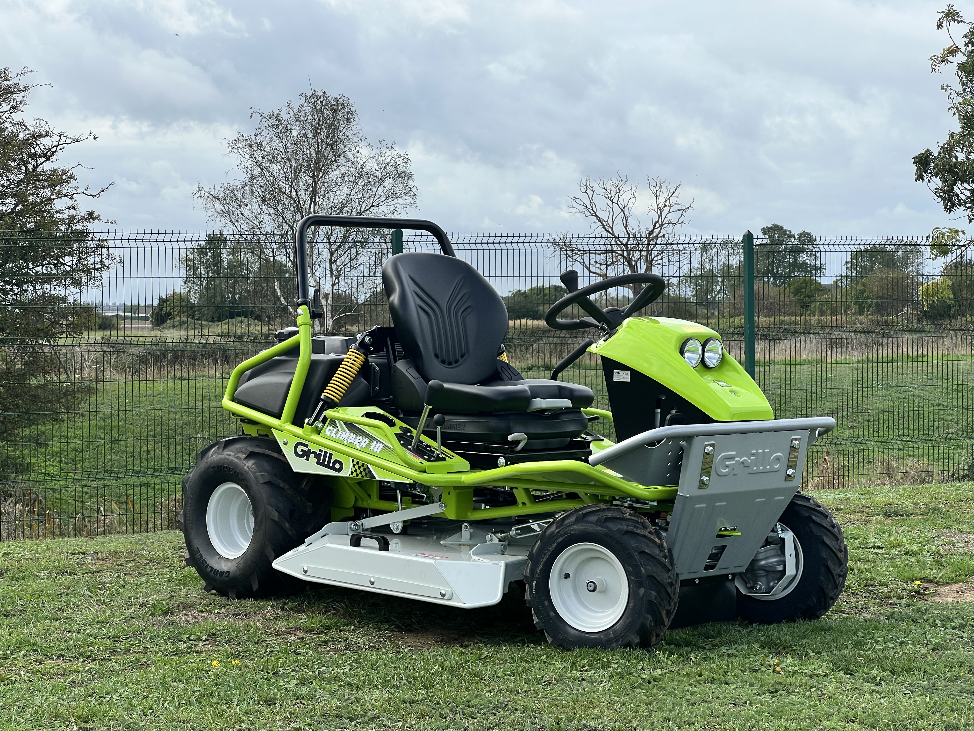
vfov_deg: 19.1
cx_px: 487
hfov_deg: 25.3
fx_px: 2167
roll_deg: +0.6
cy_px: 366
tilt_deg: -1.1
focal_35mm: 77
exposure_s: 1/398
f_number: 2.8
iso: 32
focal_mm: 9
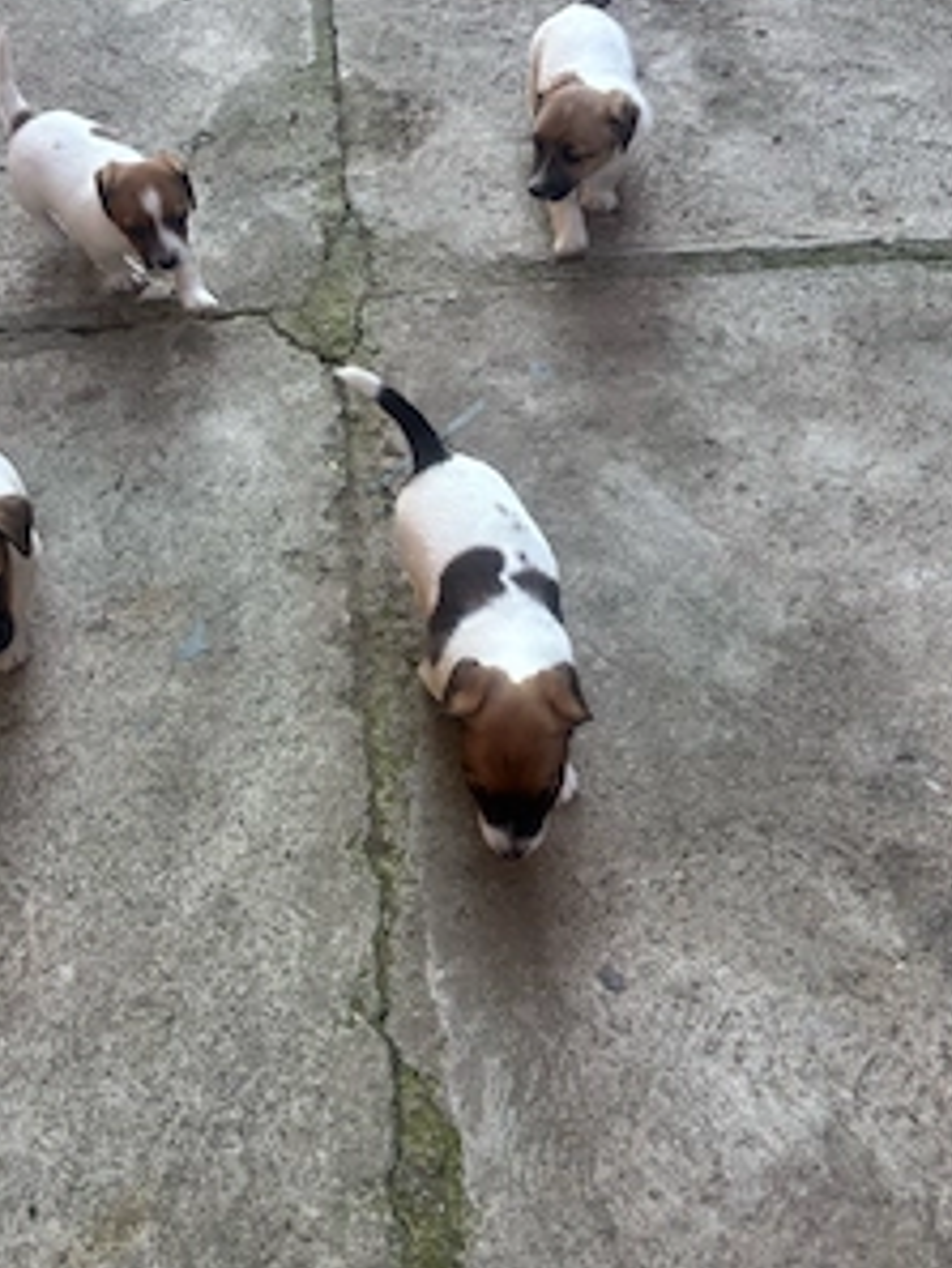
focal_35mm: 35
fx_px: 1282
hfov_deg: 40.5
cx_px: 376
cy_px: 517
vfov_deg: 52.3
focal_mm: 5.96
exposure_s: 1/184
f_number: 1.6
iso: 40
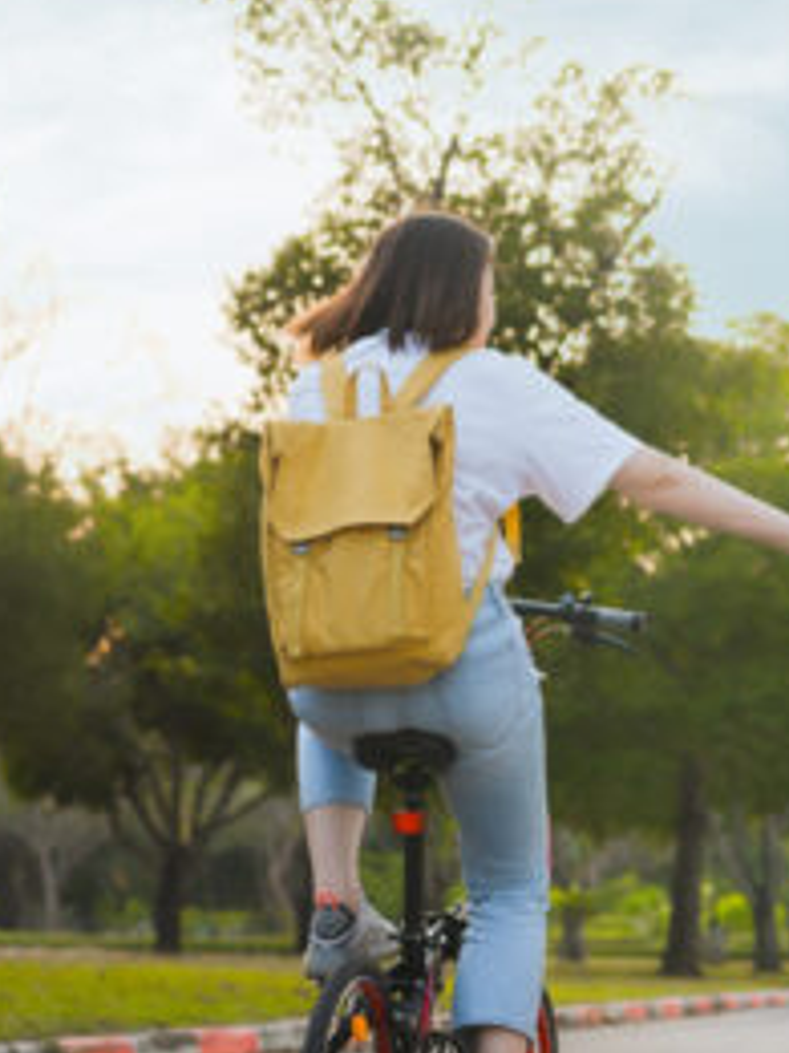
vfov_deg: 13.9
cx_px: 979
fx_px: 4315
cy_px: 490
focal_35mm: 142
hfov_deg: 10.3
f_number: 2.8
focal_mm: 50
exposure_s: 1/500
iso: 320
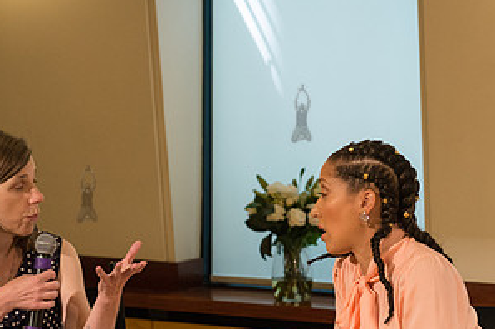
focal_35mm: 117
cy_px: 273
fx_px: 1607
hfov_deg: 17.5
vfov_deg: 11.6
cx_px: 301
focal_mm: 60
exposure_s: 1/160
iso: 2500
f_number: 4
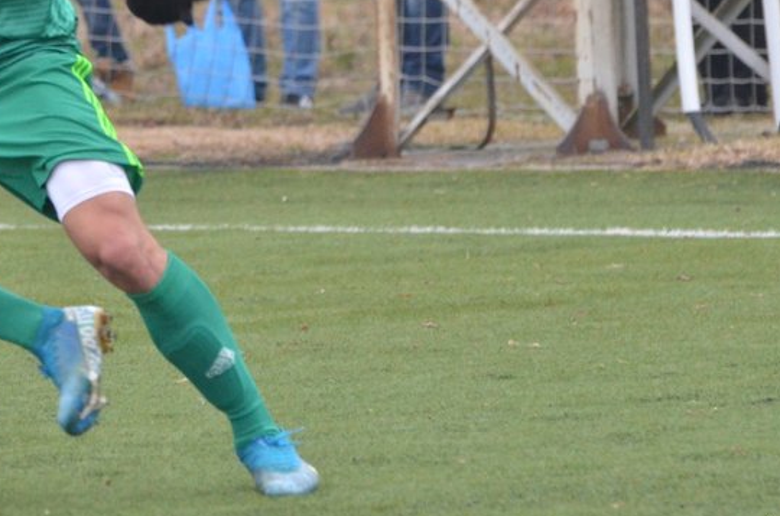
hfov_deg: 4.0
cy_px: 12
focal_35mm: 517
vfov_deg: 2.6
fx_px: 11175
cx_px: 13
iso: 2000
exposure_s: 1/640
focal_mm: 155
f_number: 4.8
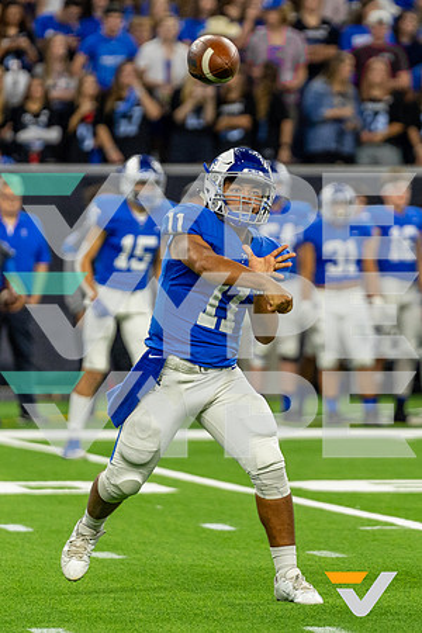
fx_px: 7817
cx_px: 350
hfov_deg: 3.1
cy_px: 270
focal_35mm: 445
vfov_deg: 4.6
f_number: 2.8
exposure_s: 1/1250
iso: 1250
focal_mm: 200
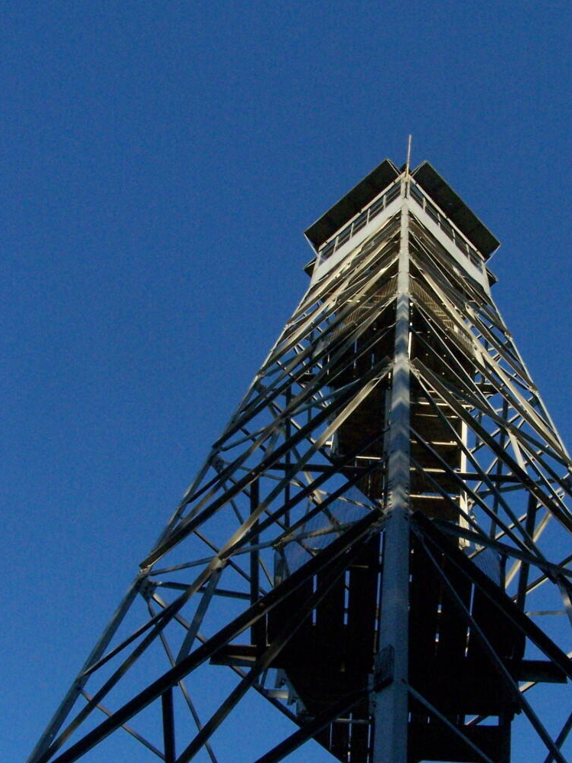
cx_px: 377
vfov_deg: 36.7
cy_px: 467
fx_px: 1146
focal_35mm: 52
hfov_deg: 27.9
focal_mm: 6.3
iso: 400
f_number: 5.6
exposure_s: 1/1250
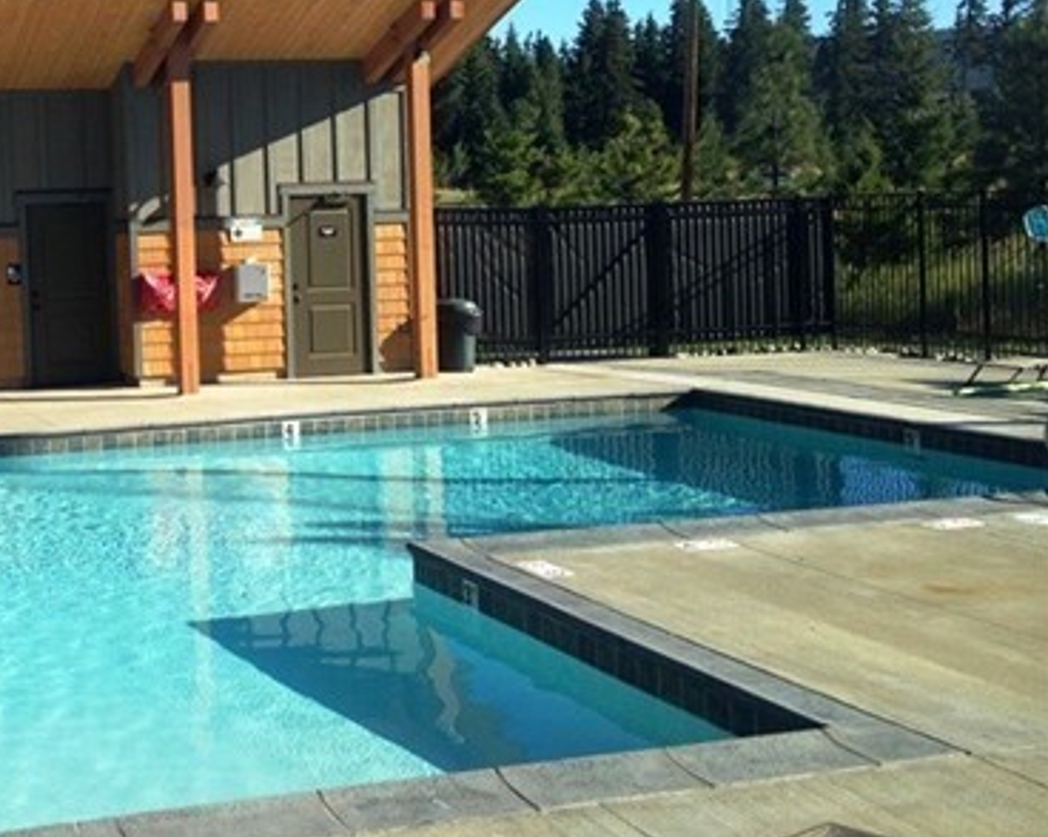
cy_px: 256
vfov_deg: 26.9
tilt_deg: -1.6
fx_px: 1736
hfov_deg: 32.2
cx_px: 142
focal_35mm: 56
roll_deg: +1.8
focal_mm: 4.12
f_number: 2.4
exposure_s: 1/935
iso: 50
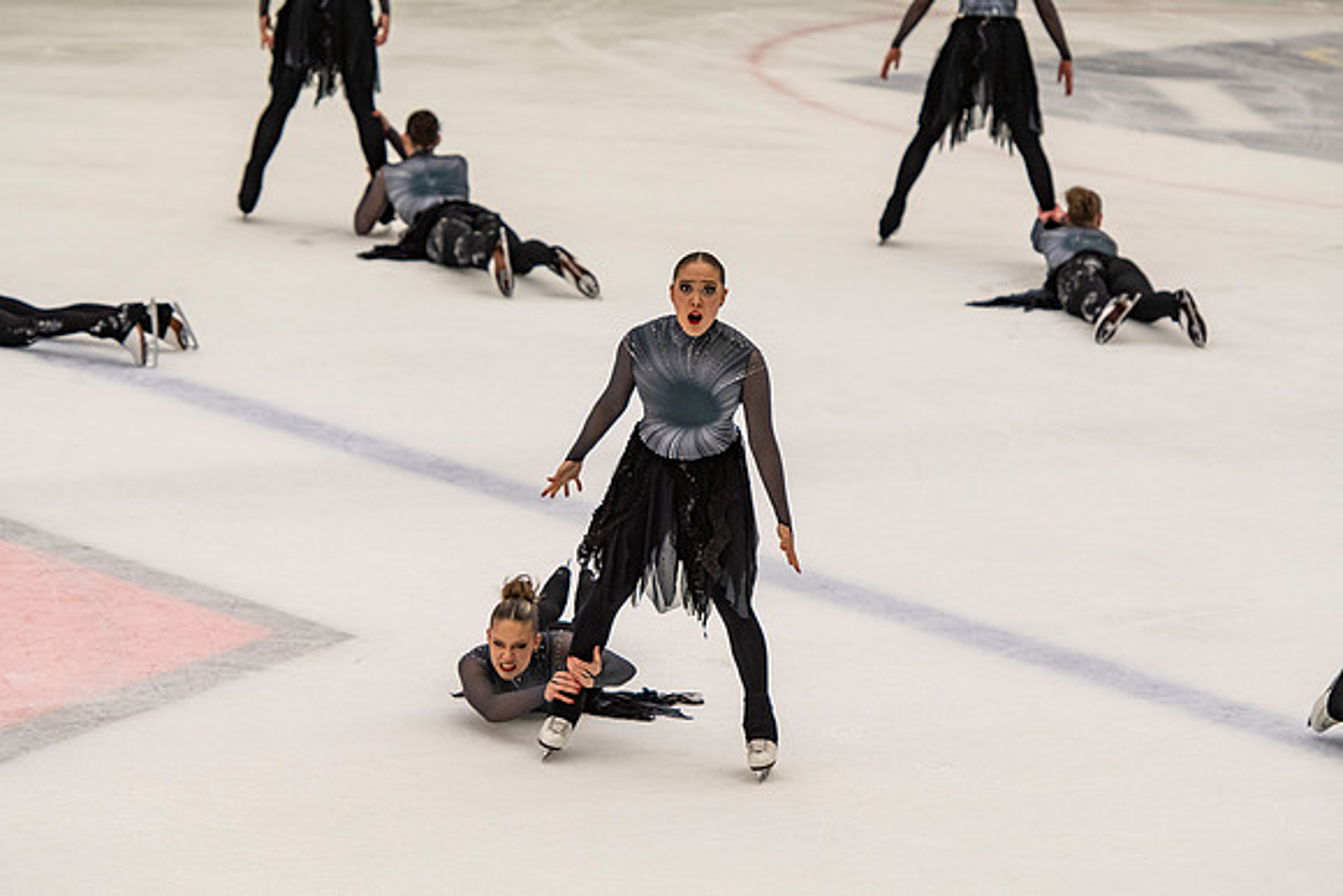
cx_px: 672
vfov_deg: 6.8
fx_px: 7556
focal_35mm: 202
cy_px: 448
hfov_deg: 10.2
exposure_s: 1/500
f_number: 4
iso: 640
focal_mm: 135
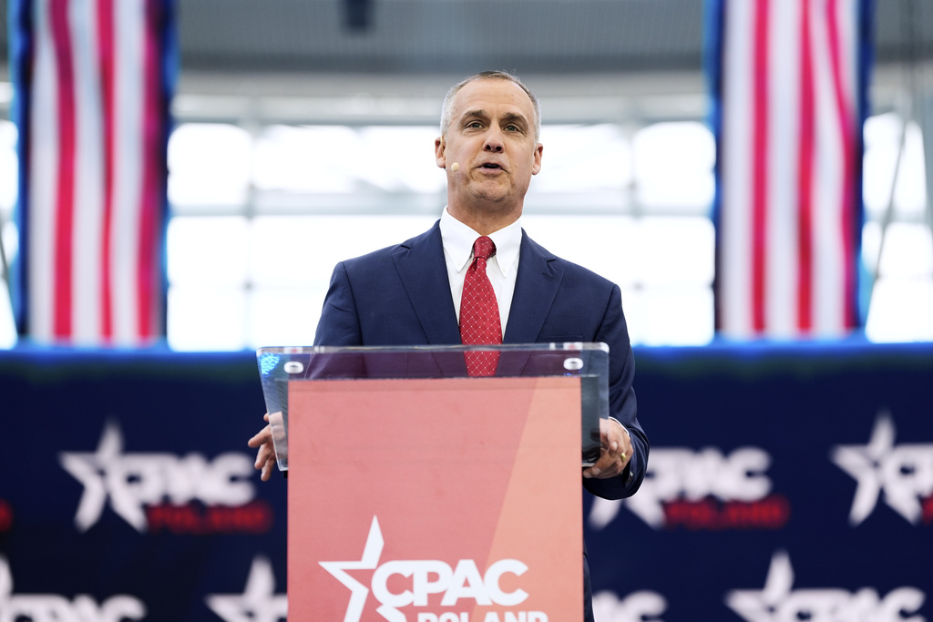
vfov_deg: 9.8
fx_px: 3629
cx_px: 466
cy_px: 311
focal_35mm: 140
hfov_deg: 14.7
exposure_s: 1/640
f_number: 3.2
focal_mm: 140
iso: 800
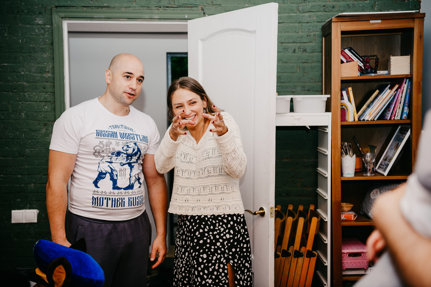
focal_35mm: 50
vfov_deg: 27.0
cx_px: 216
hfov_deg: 39.6
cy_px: 144
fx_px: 599
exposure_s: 1/160
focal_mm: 50
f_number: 3.2
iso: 160
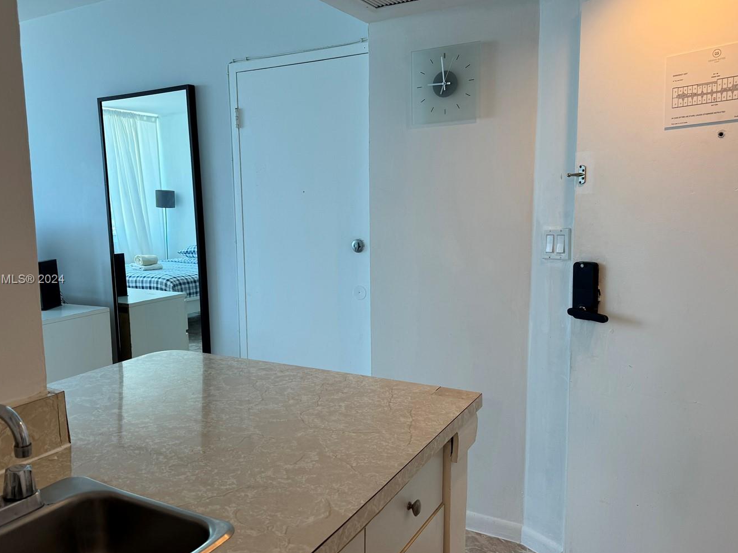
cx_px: 332
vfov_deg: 48.2
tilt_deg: -7.4
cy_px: 280
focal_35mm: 29
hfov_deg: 61.5
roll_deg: +0.9
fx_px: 618
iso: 80
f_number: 1.78
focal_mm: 6.76
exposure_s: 1/120
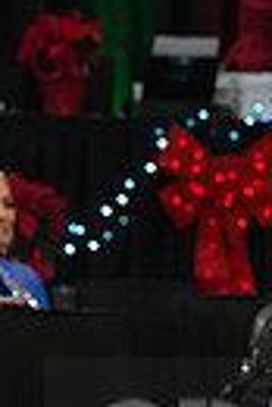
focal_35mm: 535
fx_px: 6047
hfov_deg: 2.6
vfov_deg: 3.8
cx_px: 477
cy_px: 463
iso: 2500
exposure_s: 1/200
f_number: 4.5
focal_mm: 120
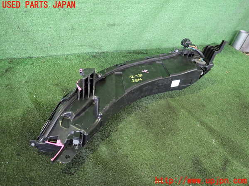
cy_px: 93
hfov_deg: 69.4
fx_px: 180
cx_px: 124
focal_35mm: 25
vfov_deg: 54.9
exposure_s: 1/30
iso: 640
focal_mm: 4.5
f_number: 2
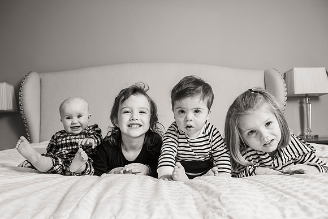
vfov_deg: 44.2
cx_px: 159
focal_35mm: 30
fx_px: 270
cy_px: 109
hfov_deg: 62.6
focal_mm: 28
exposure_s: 1/200
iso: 400
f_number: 5.6
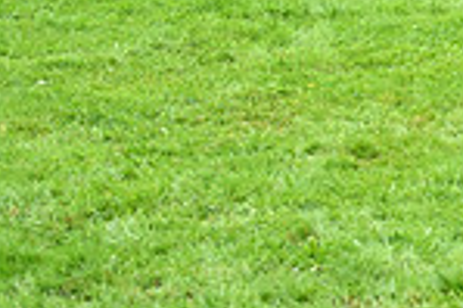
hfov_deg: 9.8
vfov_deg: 6.8
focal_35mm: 199
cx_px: 811
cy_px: -198
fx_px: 2557
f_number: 4
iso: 1400
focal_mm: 51
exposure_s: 1/1250
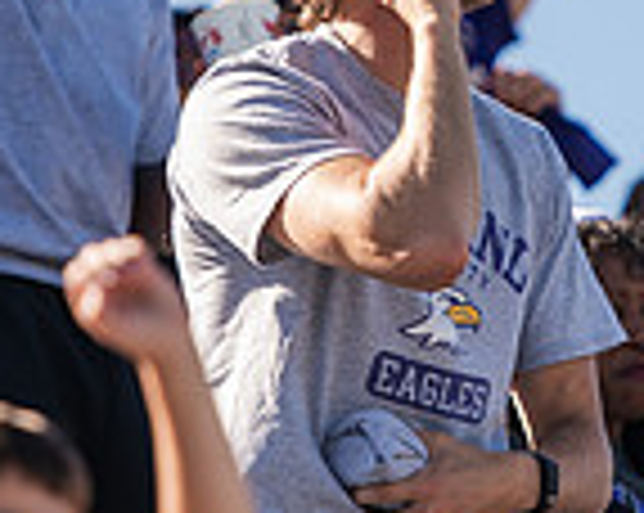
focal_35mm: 668
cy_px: 11
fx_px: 12715
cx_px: 437
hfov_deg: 2.9
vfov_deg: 2.3
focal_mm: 175
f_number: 3.2
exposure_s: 1/800
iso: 100
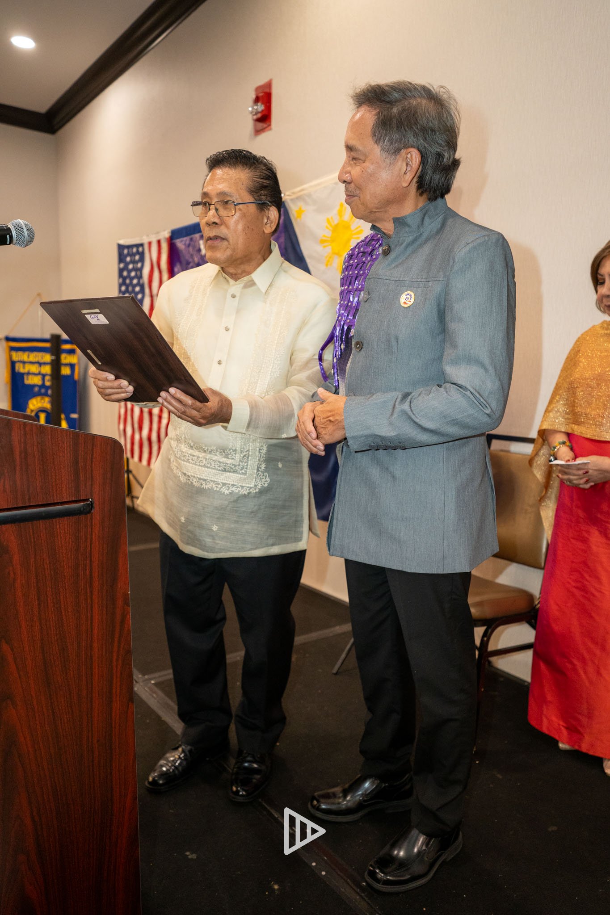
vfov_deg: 65.5
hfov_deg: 46.4
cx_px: 305
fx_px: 712
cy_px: 458
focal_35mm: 28
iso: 1600
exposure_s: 1/125
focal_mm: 28
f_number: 2.8
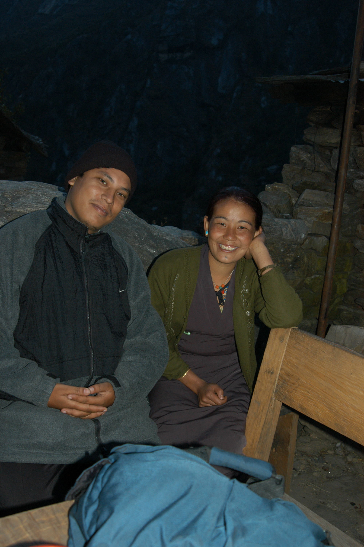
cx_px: 182
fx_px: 547
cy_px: 274
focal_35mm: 36
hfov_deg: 36.8
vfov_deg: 53.2
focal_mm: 24
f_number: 4
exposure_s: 1/60
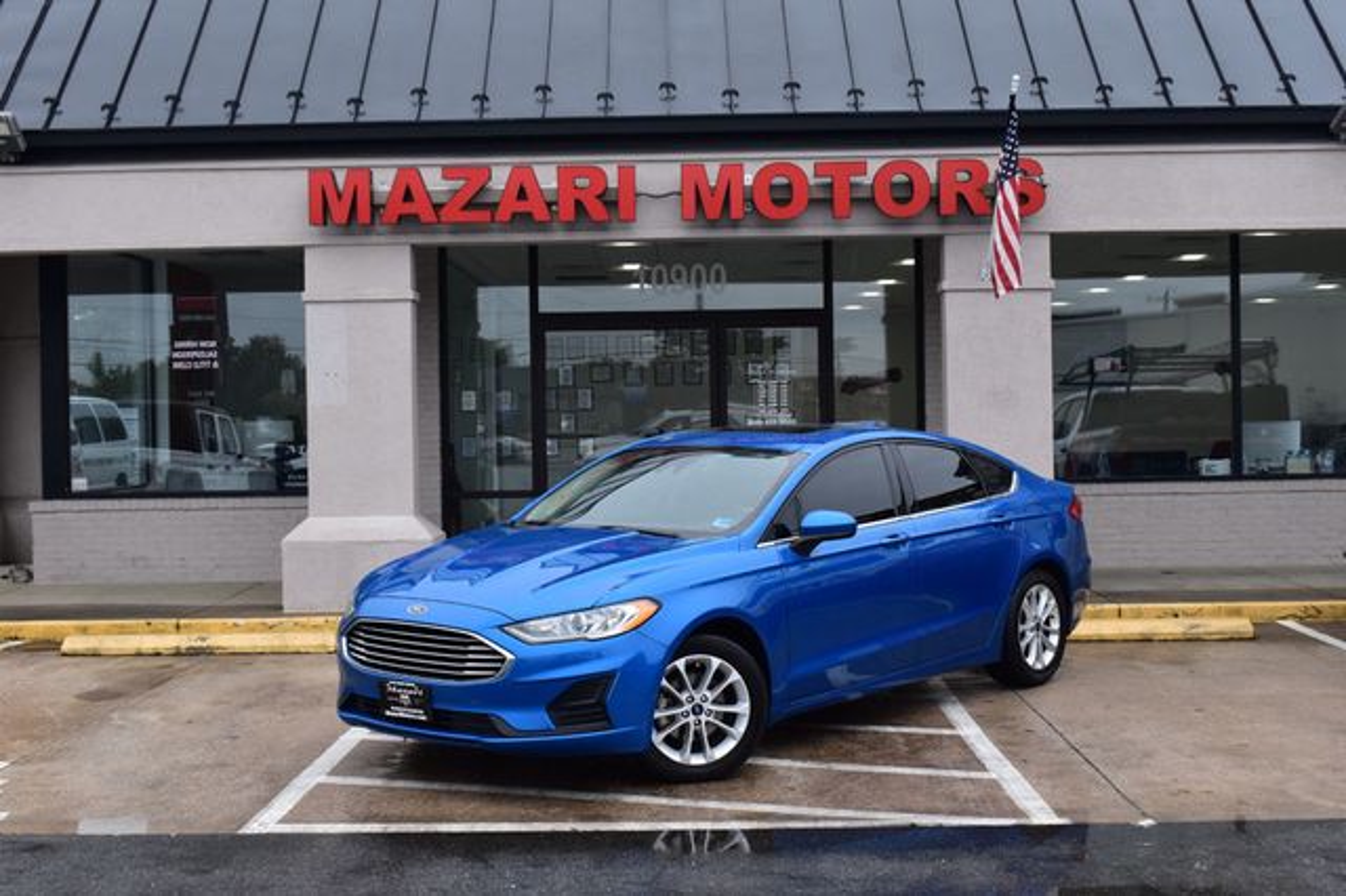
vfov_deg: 29.8
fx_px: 1682
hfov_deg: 43.6
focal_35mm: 45
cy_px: 448
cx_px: 673
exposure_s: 1/200
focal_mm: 30
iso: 400
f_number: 10
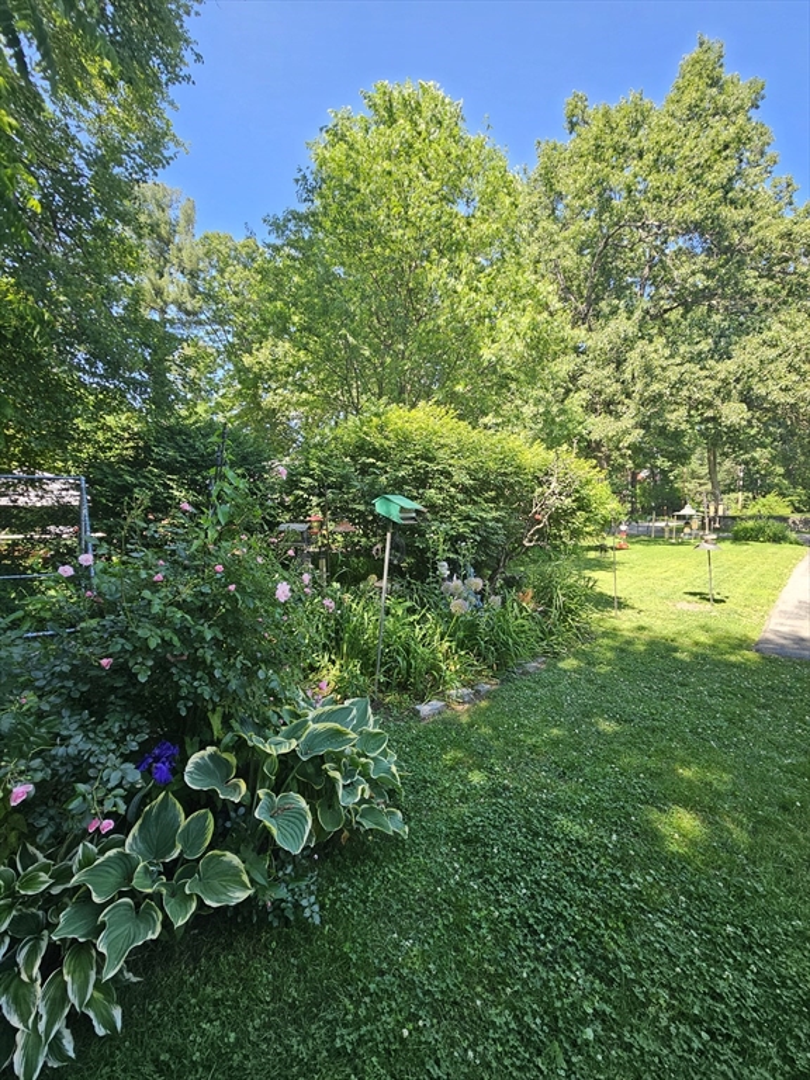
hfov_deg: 89.9
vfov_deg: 106.2
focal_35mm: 13
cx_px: 405
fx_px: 406
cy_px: 540
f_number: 2.2
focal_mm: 2.2
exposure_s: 1/256
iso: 50
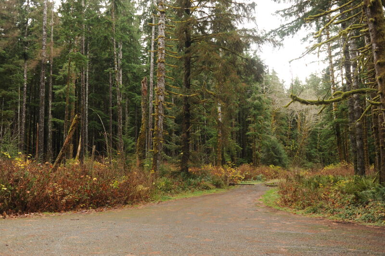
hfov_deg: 54.5
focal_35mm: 35
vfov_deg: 37.8
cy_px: 128
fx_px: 374
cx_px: 192
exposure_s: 1/60
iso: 200
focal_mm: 35
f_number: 4
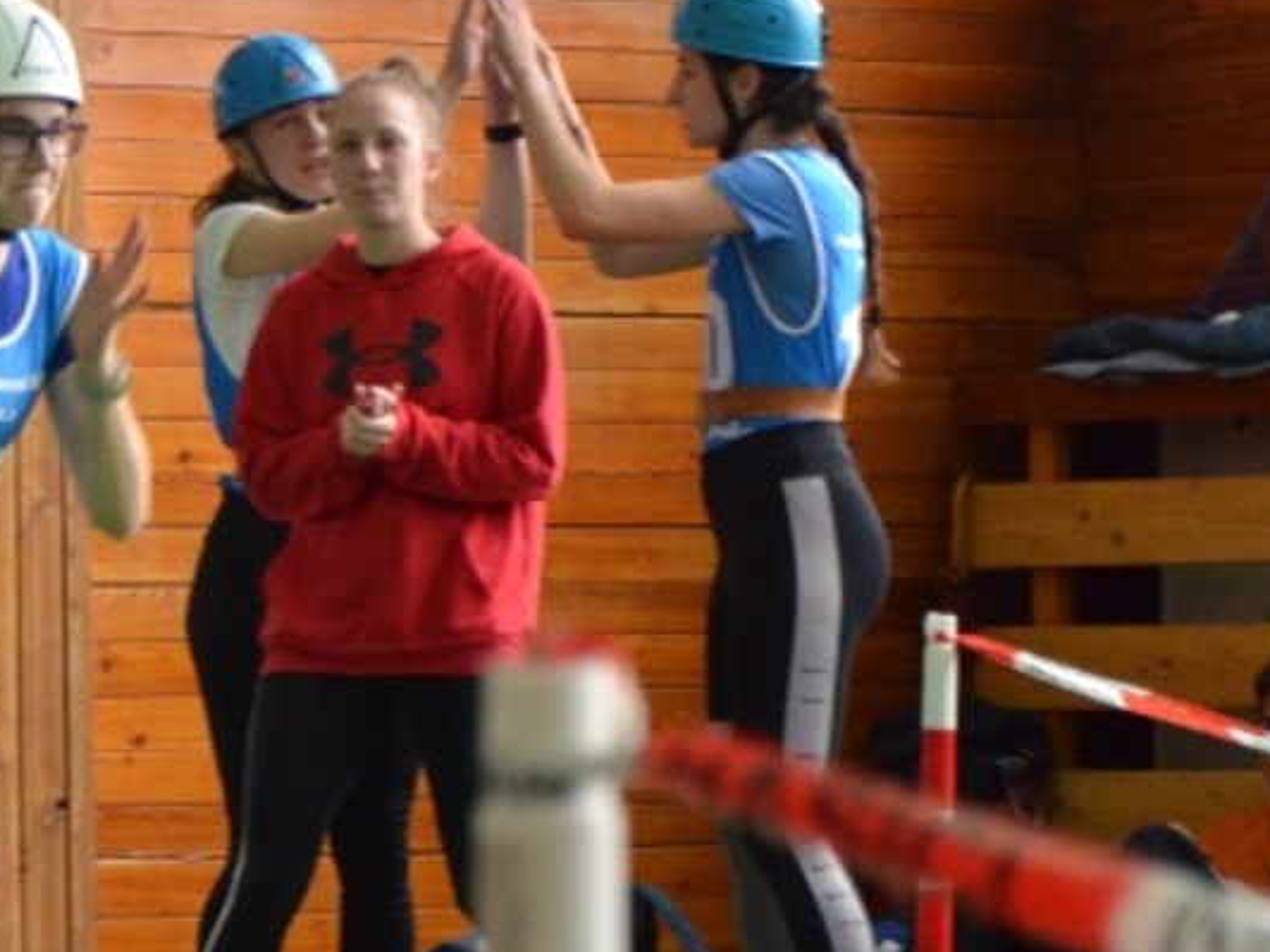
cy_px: 390
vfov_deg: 5.9
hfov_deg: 7.8
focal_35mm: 251
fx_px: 9209
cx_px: -380
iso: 1600
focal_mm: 58
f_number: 5
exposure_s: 1/320
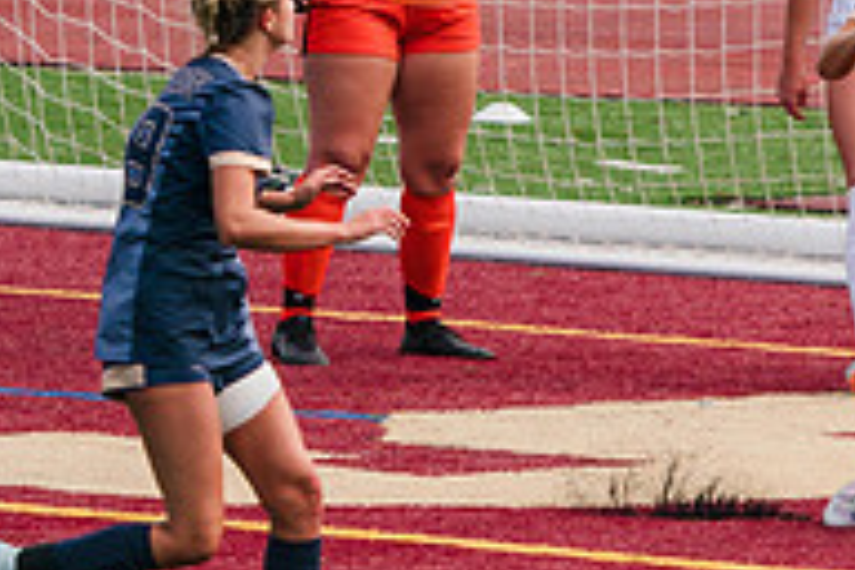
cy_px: -109
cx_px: 1154
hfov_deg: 1.8
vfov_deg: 1.2
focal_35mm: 1172
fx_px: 27833
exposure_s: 1/1600
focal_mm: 315
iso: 500
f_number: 6.3
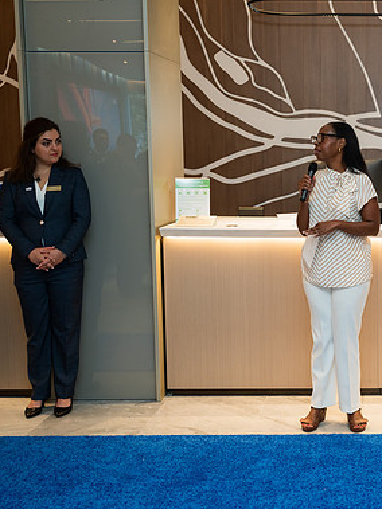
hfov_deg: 24.6
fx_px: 824
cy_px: 249
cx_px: 401
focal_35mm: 56
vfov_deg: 34.4
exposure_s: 1/160
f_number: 3.2
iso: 400
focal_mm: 36
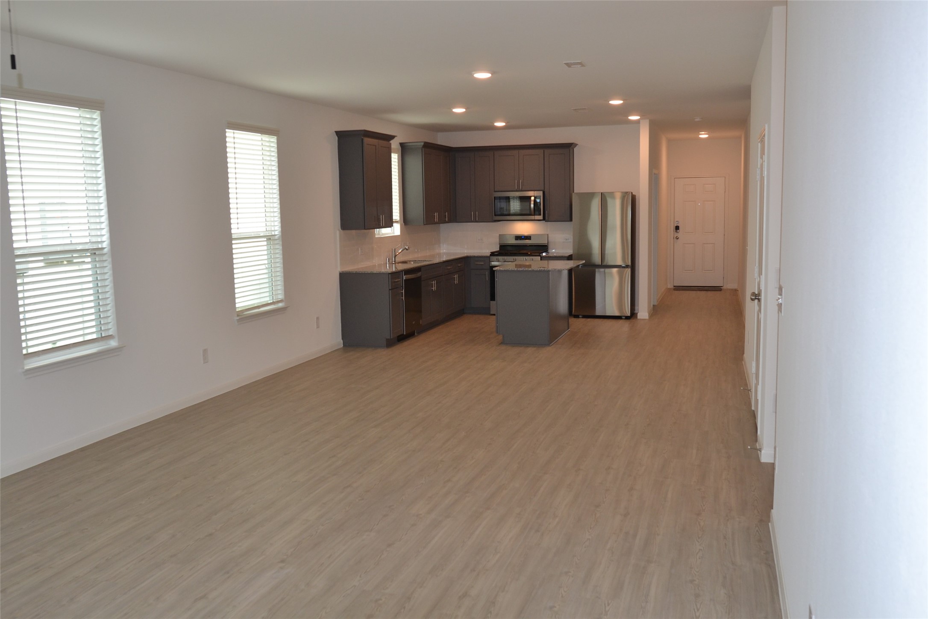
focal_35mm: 30
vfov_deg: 43.6
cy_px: 310
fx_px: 773
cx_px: 464
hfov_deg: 61.9
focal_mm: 20
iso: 400
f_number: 4
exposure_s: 1/100
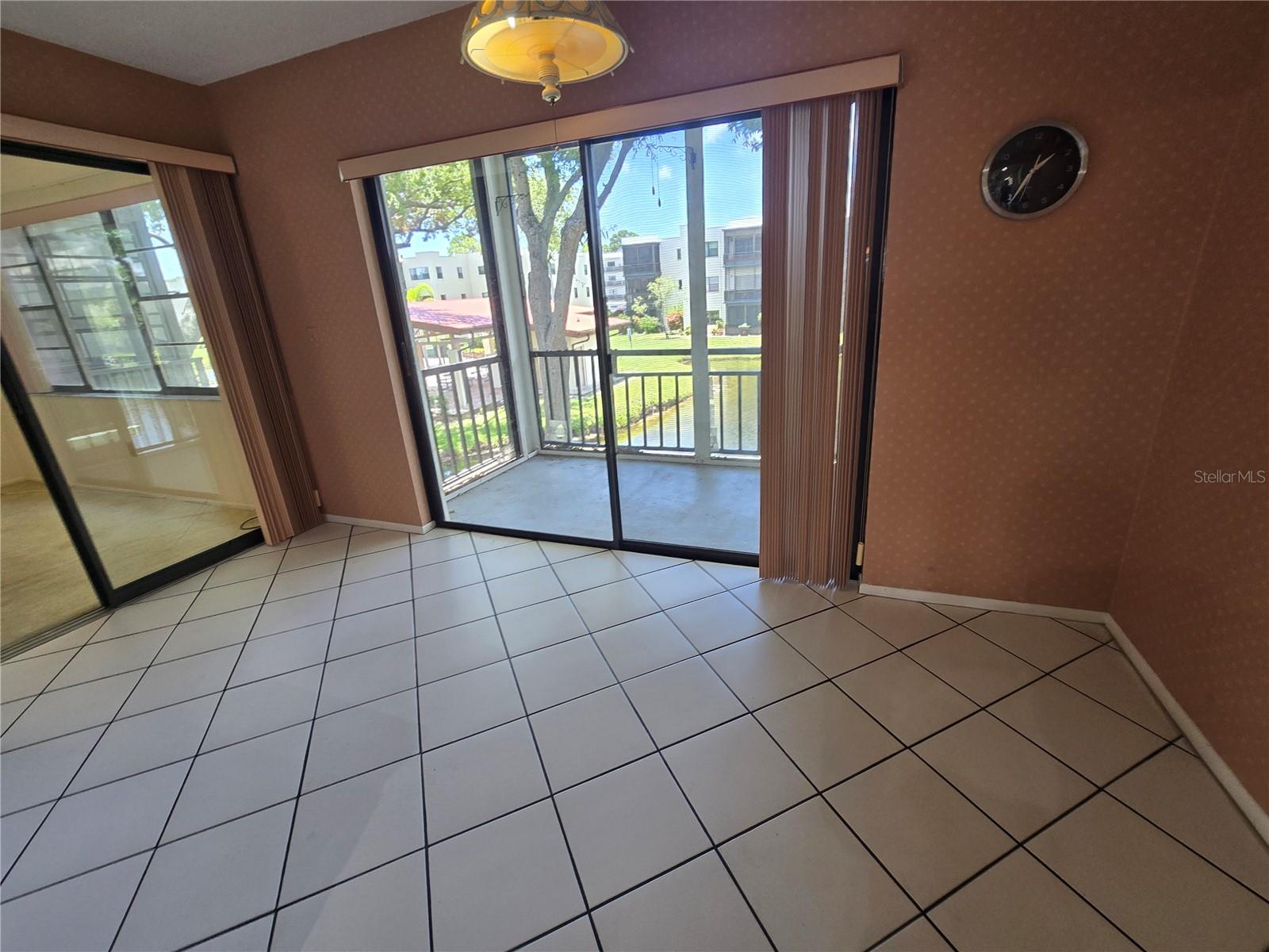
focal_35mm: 13
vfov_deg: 89.9
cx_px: 634
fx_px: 477
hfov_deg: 106.2
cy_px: 476
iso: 80
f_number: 2.2
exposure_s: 1/60
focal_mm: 2.2
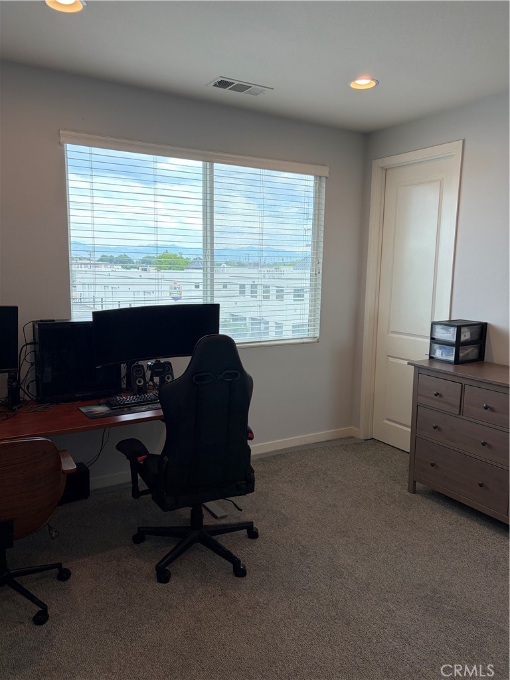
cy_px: 340
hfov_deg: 53.1
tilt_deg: -8.1
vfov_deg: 67.3
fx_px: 511
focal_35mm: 26
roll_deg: -1.4
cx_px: 255
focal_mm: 5.96
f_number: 1.6
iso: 50
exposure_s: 1/181
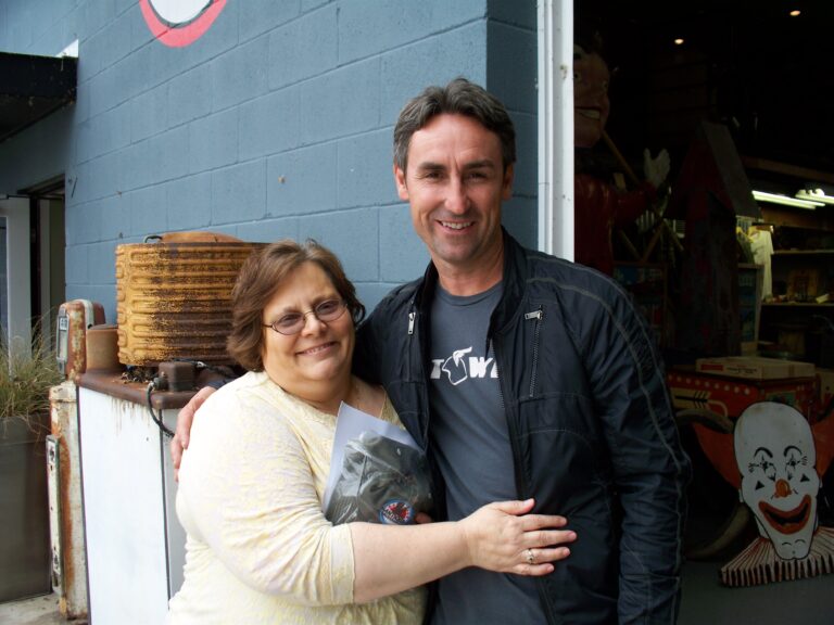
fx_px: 867
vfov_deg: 39.7
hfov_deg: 51.4
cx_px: 417
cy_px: 312
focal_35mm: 36
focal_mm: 7.54
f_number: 2.8
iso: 64
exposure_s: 1/160
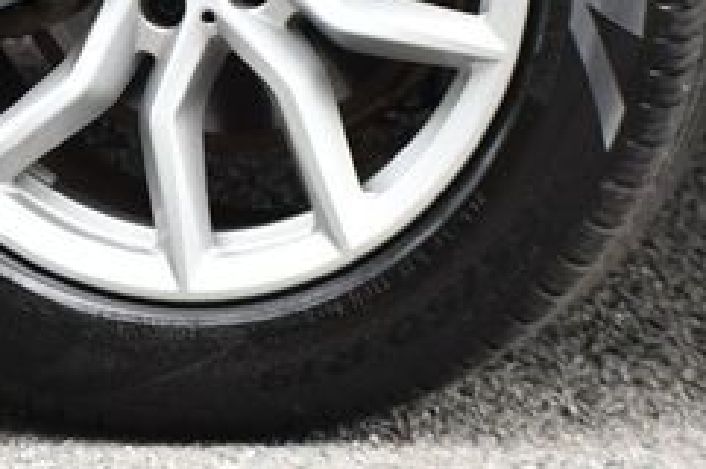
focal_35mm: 479
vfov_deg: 2.9
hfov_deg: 4.3
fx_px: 9381
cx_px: 158
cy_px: -114
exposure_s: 1/200
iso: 800
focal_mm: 120
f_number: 4.8
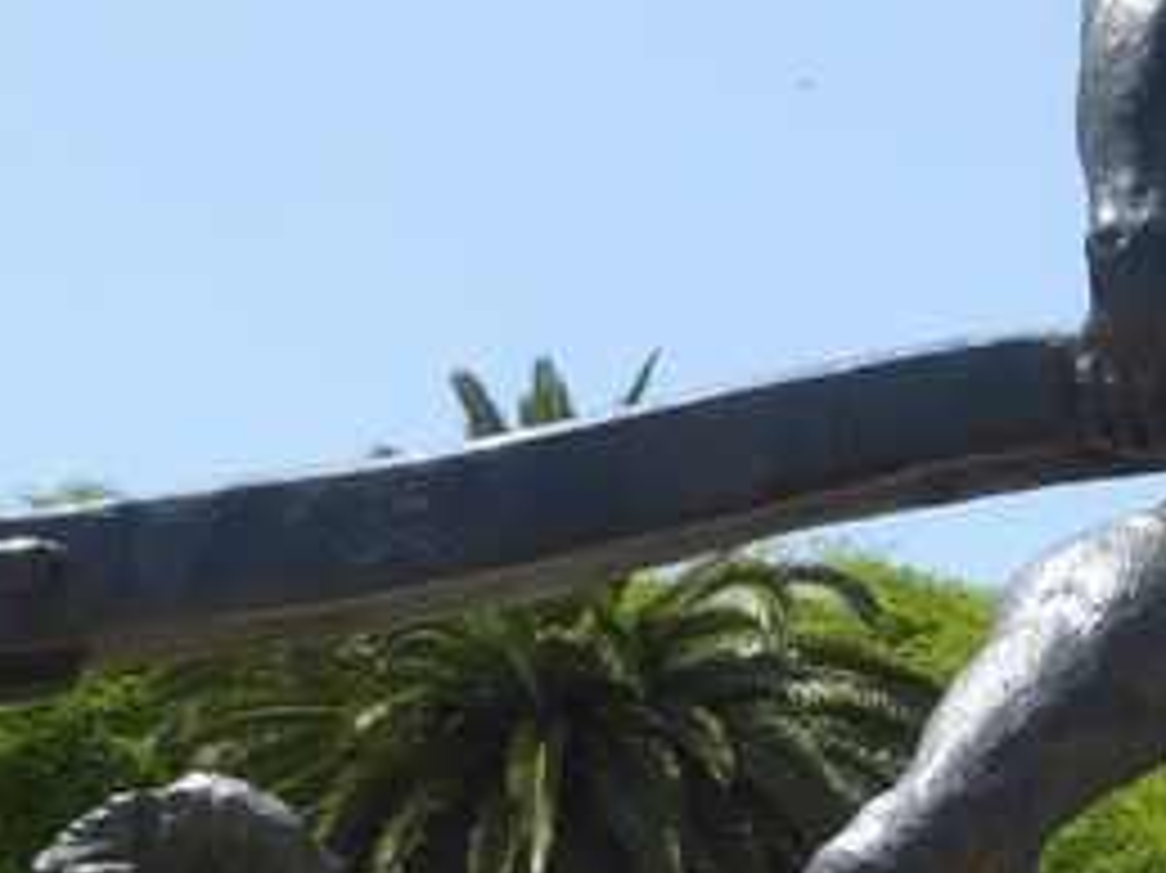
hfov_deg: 11.9
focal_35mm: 164
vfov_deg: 9.0
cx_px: 1112
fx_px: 5522
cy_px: 472
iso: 80
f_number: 4.1
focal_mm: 9
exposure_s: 1/500
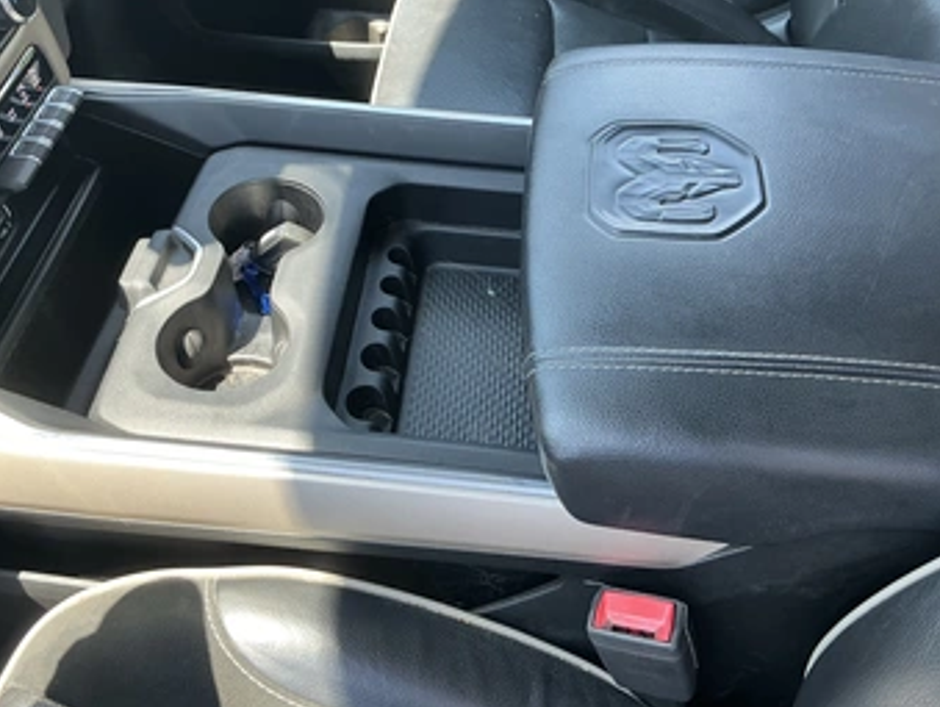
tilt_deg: -46.3
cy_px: 302
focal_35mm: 33
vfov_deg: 42.9
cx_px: 435
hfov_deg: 55.2
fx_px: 897
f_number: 1.8
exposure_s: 1/122
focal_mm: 3
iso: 50
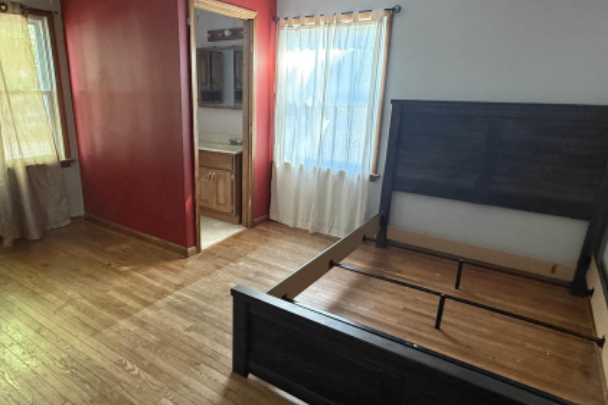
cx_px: 266
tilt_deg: -16.4
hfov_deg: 75.8
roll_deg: -1.6
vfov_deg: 55.1
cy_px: 208
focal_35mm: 23
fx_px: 388
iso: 500
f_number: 2.2
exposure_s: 1/60
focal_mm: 2.22
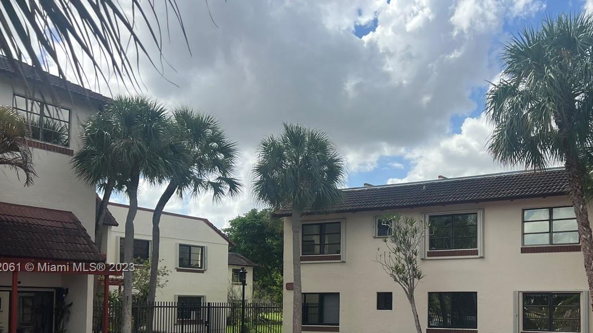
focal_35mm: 42
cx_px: 399
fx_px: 660
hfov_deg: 47.5
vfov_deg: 27.8
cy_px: 268
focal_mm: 5.7
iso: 50
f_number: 1.5
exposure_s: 1/5319
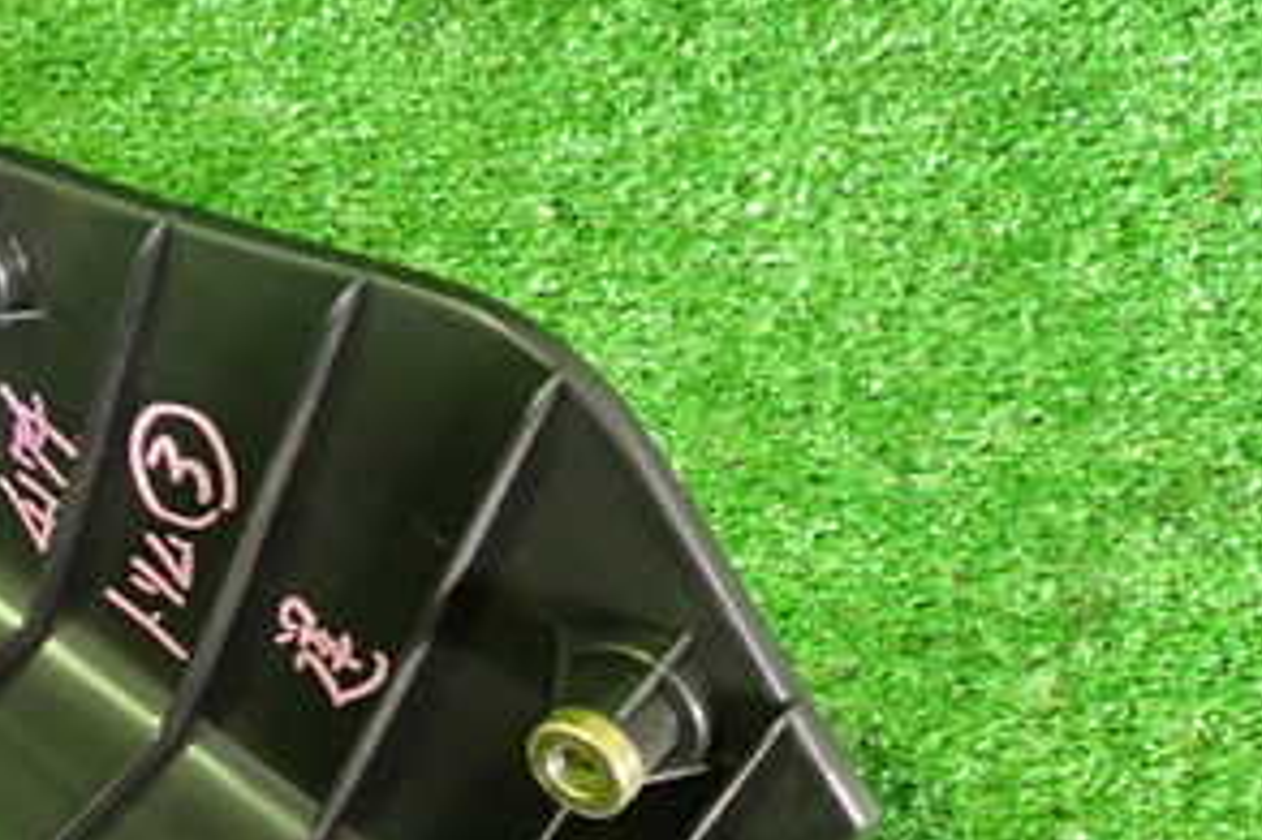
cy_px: 750
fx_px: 2242
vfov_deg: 20.8
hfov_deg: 29.6
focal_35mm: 64
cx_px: 39
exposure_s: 1/25
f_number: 2.3
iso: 1000
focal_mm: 5.4
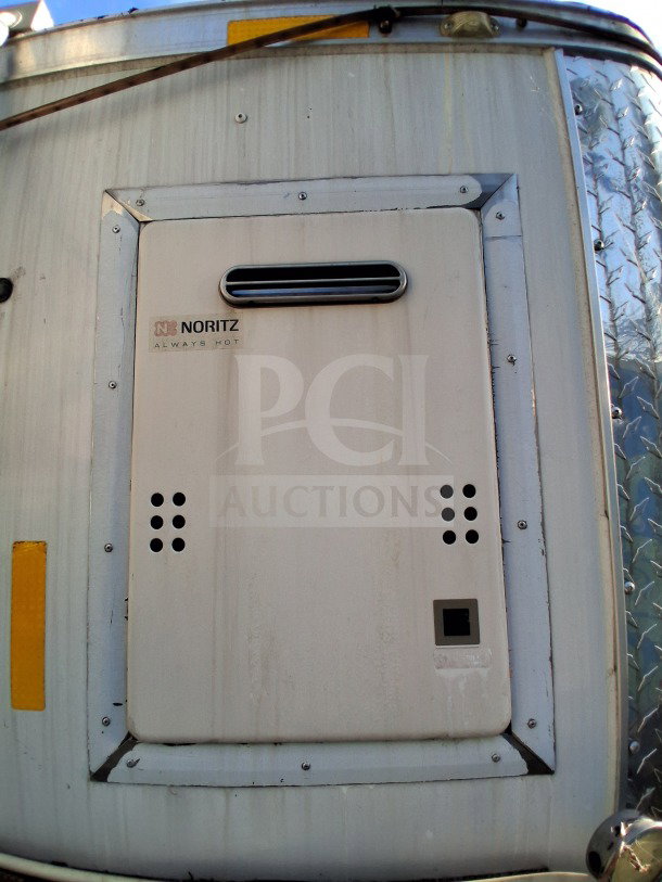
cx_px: 331
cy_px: 441
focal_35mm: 17
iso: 50
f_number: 2.2
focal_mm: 1.4
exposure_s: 1/246
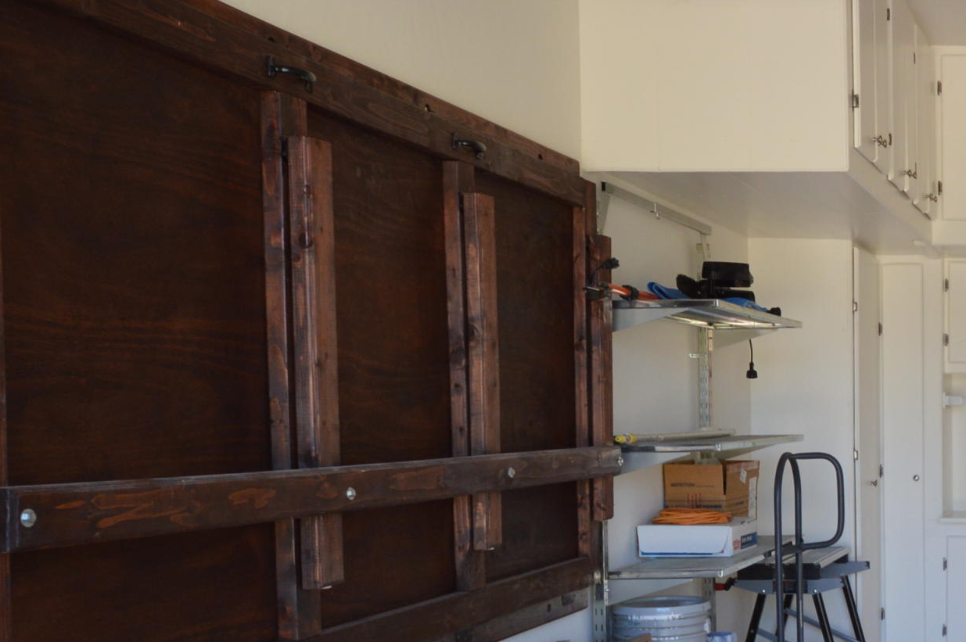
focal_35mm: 51
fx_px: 1367
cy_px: 490
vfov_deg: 26.1
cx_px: 1156
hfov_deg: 32.3
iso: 400
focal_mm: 14
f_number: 5.6
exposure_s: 1/125
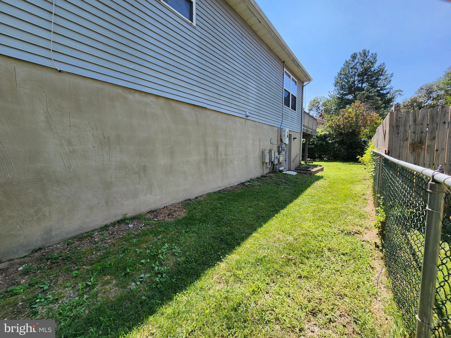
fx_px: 169
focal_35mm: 13
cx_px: 226
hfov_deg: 106.2
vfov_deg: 89.9
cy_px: 169
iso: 50
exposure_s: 1/854
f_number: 2.2
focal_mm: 2.2
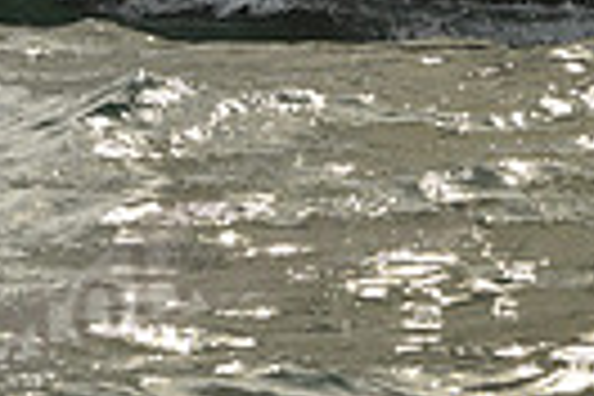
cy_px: -466
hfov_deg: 6.6
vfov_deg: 4.4
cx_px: 711
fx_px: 5082
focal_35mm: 308
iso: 320
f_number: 8
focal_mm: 70
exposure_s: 1/1250
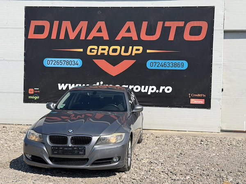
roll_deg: -1.0
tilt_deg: -1.4
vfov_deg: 30.3
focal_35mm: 48
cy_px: 92
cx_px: 123
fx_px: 341
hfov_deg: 39.7
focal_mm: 6.76
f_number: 1.78
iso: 80
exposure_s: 1/6536
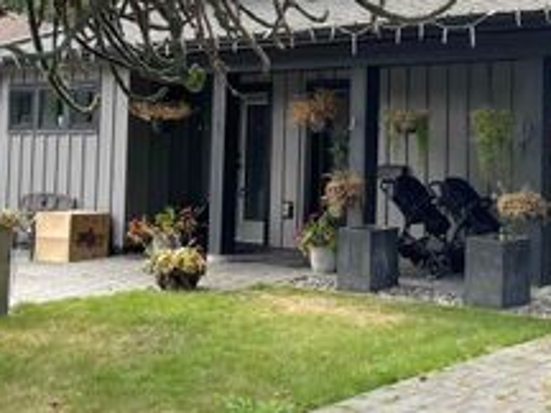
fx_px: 923
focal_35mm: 58
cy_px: 98
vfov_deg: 24.9
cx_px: 523
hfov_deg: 31.3
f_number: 1.6
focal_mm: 5.1
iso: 32
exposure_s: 1/561
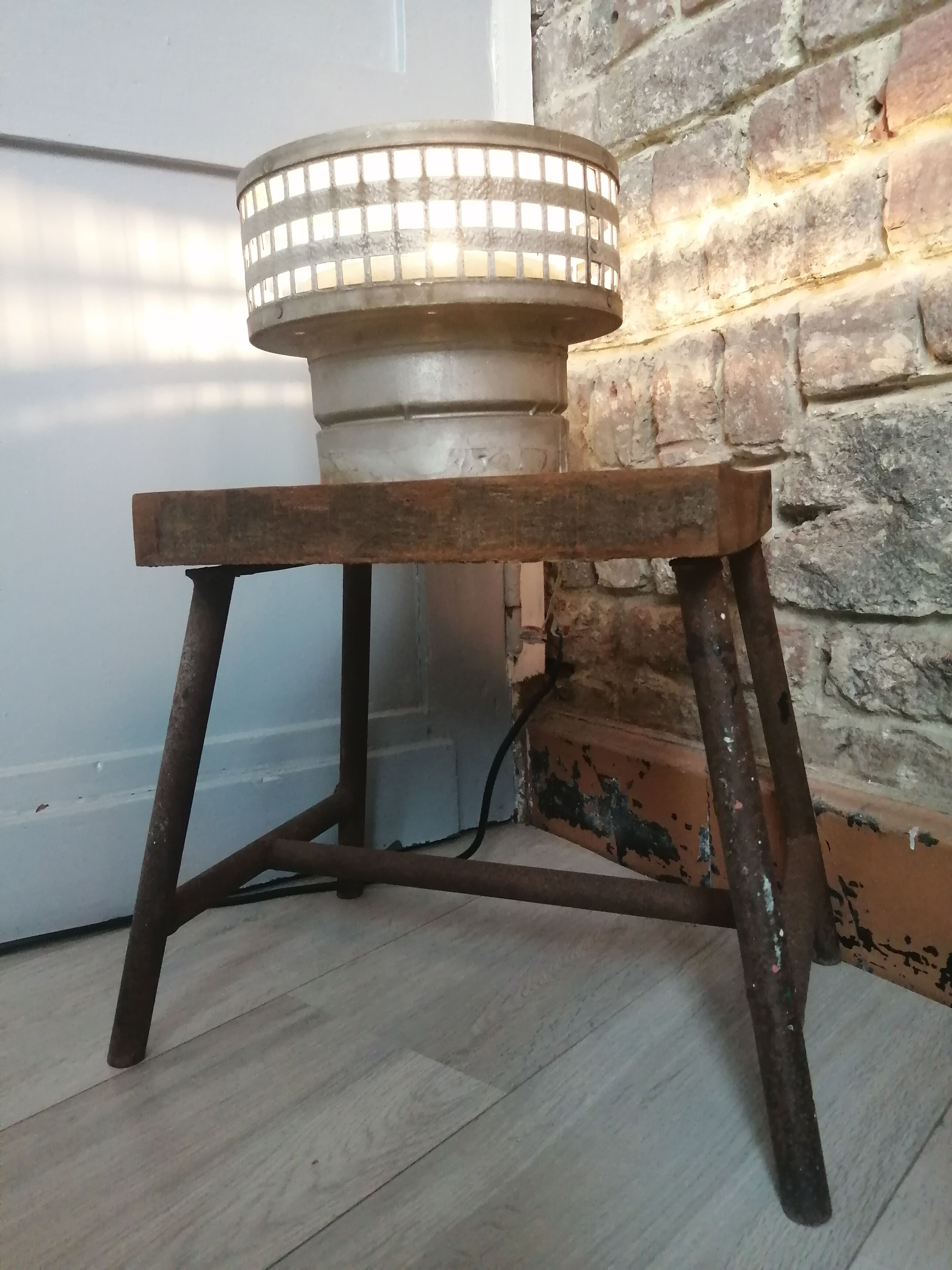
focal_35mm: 26
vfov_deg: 67.3
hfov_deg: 53.1
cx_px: 476
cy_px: 635
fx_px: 953
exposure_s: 1/20
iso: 400
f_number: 1.8
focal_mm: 3.46
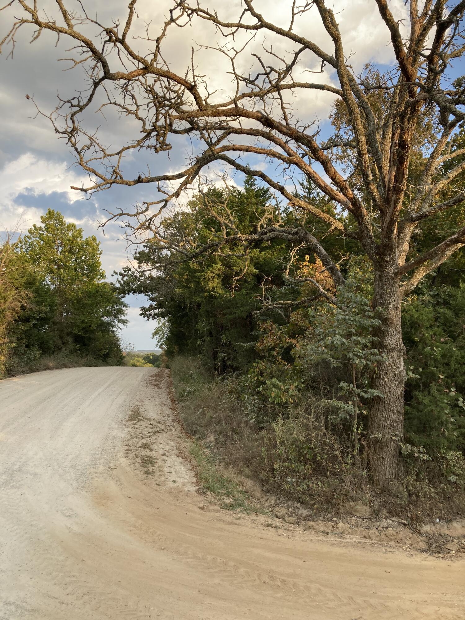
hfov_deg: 49.7
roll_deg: -0.6
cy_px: 310
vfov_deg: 63.4
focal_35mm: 28
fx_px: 502
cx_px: 232
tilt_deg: +8.9
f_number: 1.8
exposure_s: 1/437
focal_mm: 3.99
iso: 20
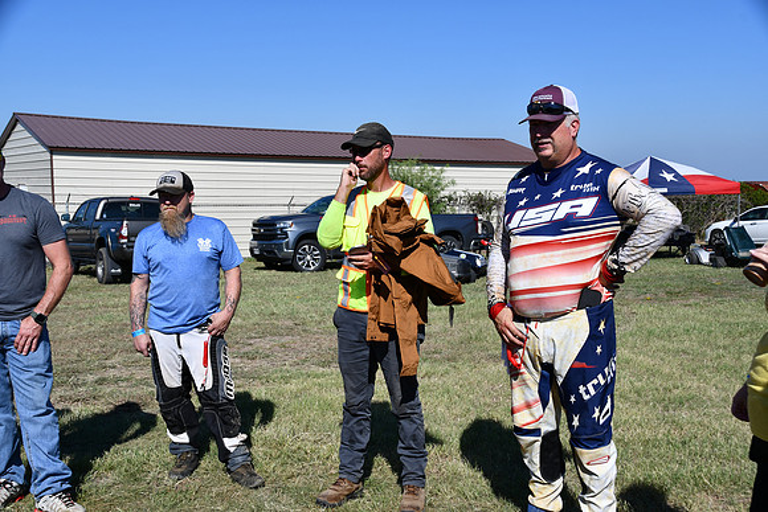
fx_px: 832
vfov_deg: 34.2
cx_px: 384
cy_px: 256
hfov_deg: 49.5
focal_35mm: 39
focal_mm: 26
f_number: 9
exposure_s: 1/320
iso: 100
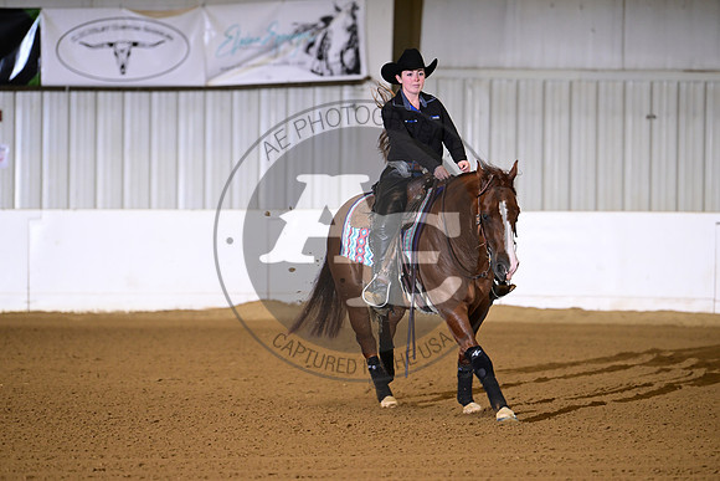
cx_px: 360
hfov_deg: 10.3
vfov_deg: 6.9
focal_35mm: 200
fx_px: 4001
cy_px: 240
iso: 2000
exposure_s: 1/200
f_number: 4
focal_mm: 200
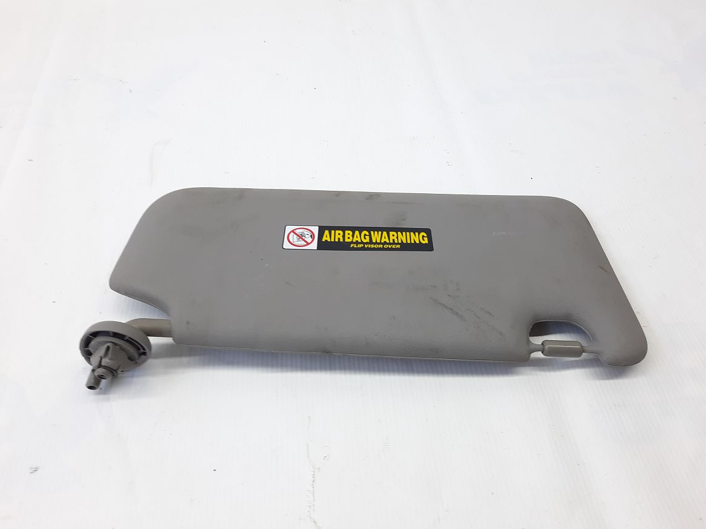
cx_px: 360
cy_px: 257
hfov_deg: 67.3
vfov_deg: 53.0
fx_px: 530
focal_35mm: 26
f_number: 2
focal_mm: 4.6
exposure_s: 1/50
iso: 64
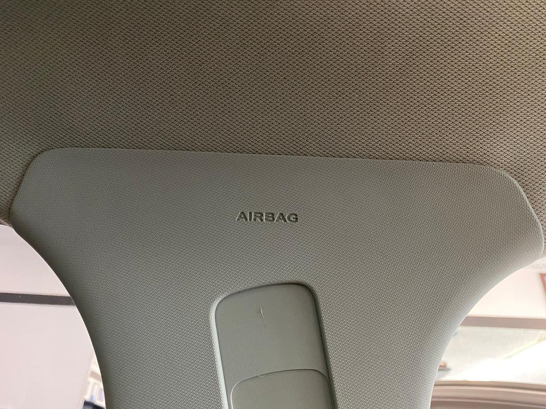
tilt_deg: +31.3
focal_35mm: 26
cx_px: 273
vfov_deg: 53.1
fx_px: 410
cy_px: 204
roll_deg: -4.3
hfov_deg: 67.3
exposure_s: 1/30
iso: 640
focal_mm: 4.25
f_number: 1.8
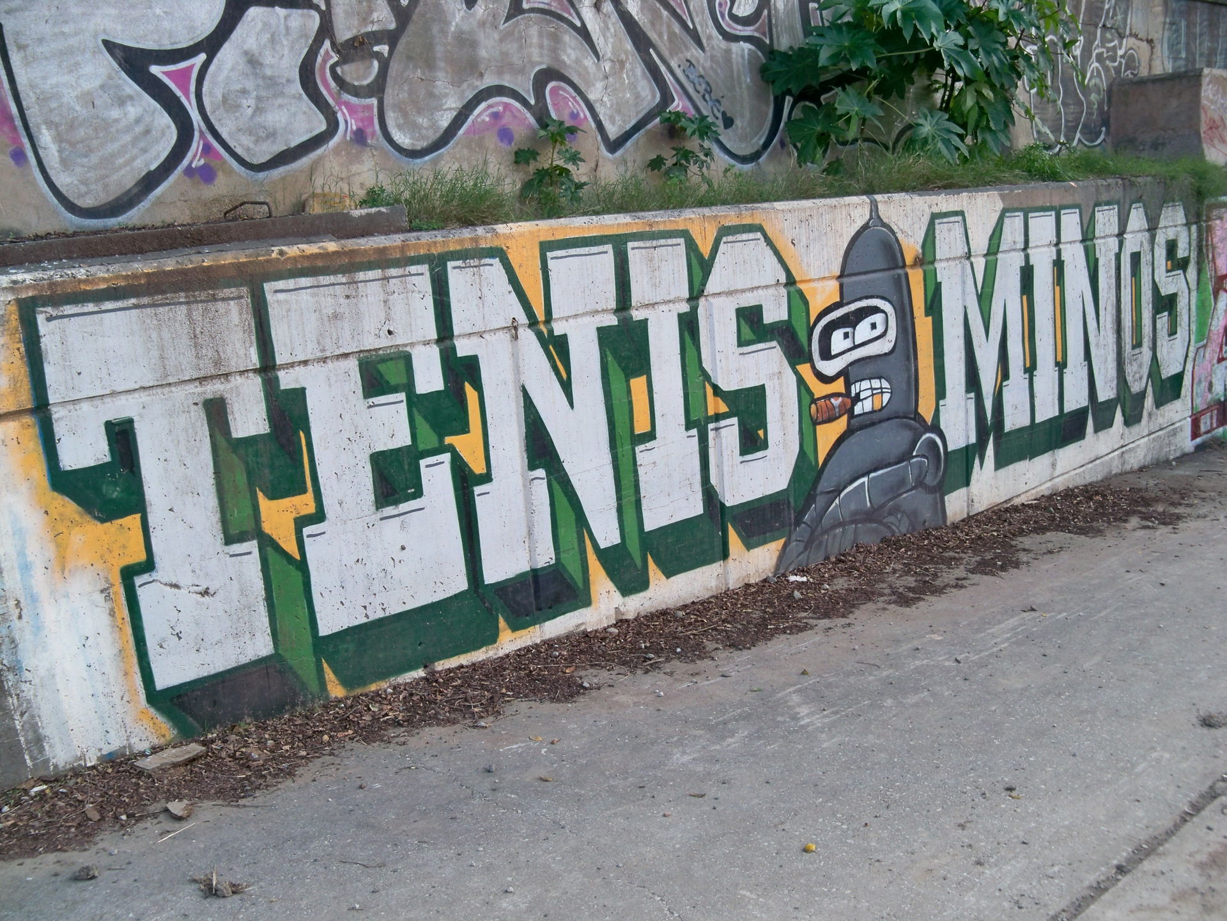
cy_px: 460
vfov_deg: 40.7
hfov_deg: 52.6
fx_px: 1241
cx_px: 614
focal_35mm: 35
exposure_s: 1/200
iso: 80
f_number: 3.5
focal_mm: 6.2
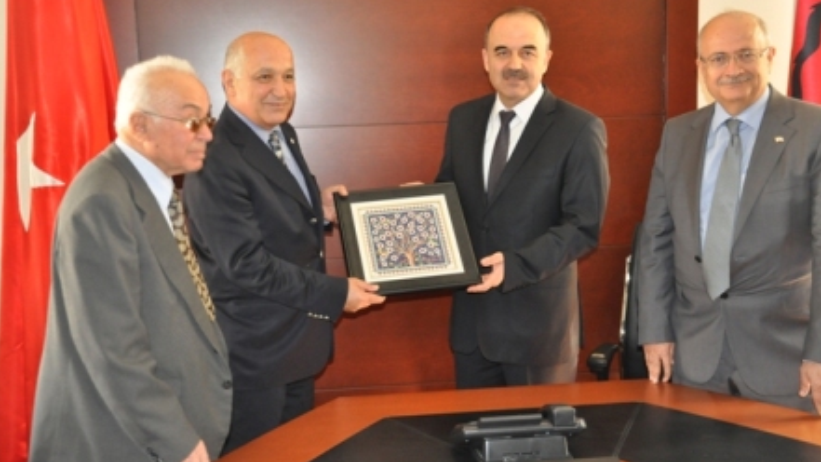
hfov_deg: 40.6
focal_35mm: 51
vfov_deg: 23.5
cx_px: 408
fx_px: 1110
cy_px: 216
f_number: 5
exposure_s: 1/60
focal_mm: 32
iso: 1600
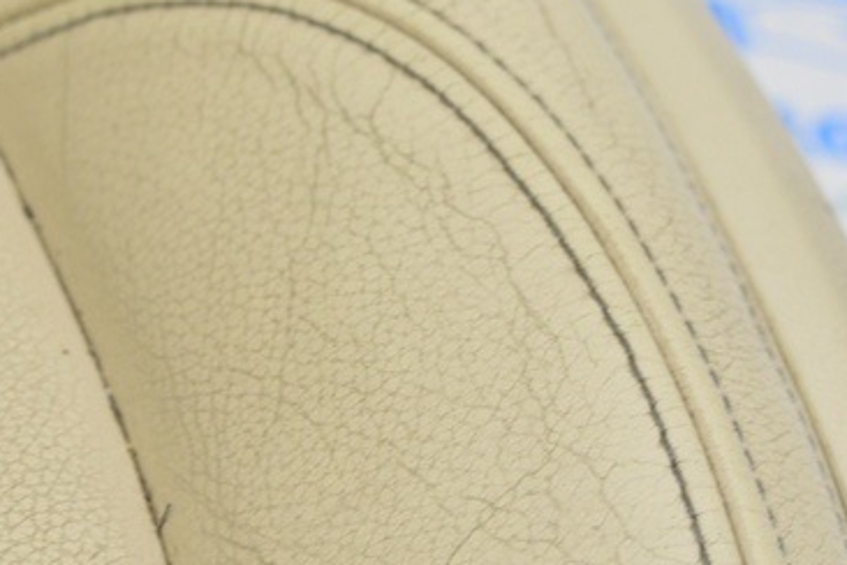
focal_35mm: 151
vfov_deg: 9.1
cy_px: 353
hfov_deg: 13.6
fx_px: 3552
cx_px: 356
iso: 400
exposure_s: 1/20
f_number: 5.6
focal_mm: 36
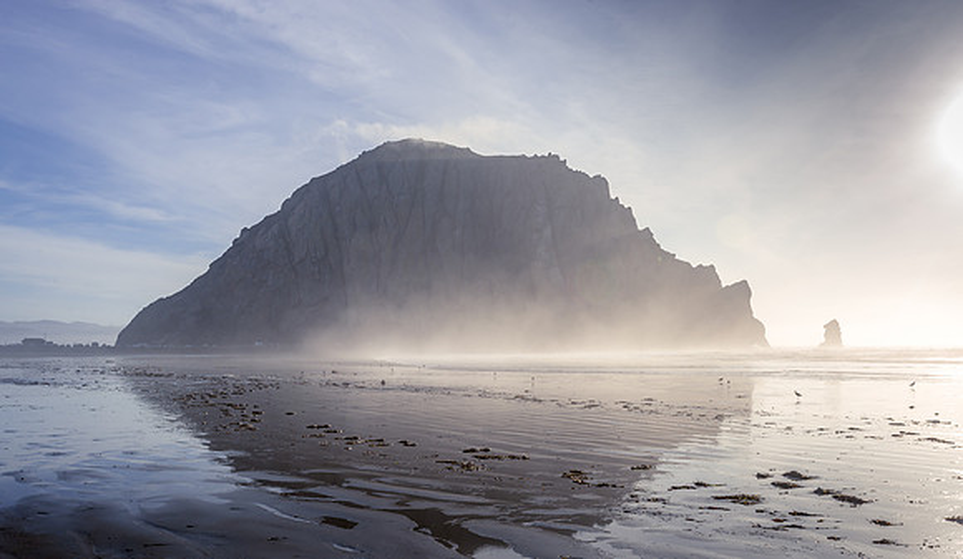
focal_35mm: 37
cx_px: 482
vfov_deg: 33.1
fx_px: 940
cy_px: 320
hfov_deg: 54.3
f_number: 13
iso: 100
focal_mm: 35
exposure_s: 1/80
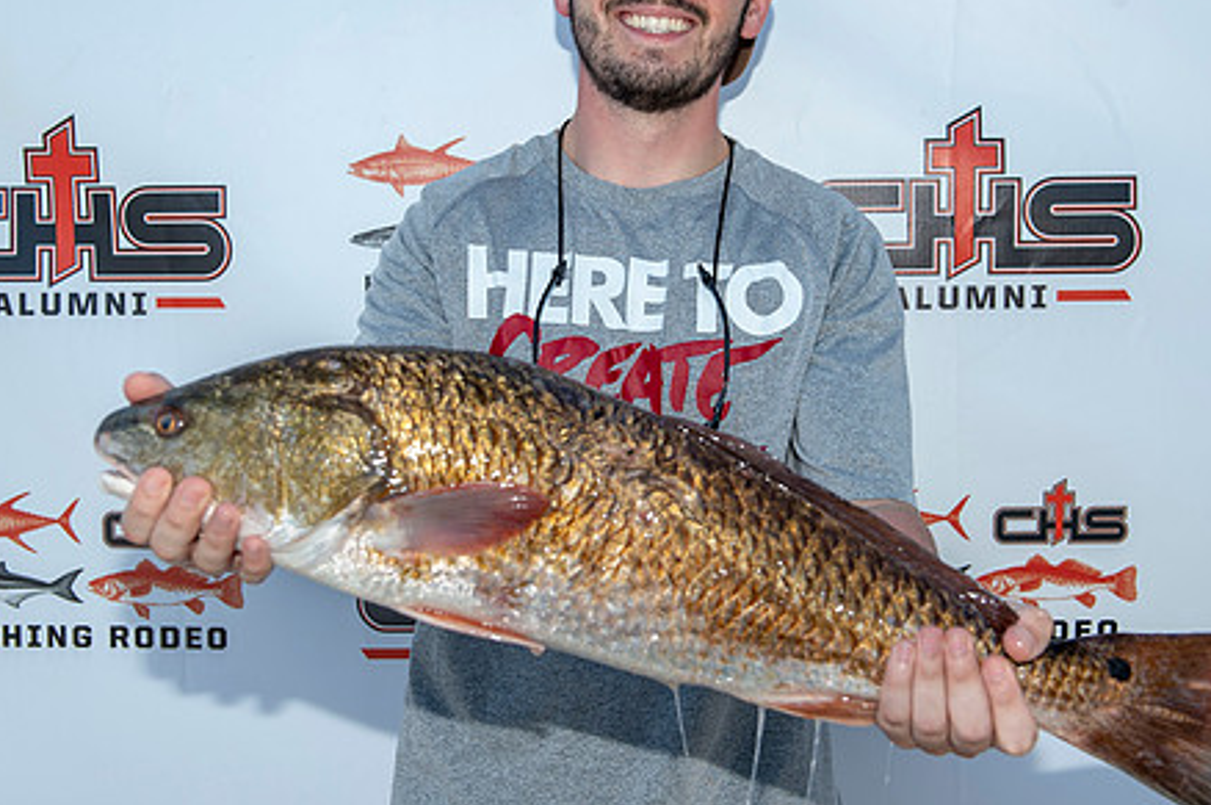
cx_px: 630
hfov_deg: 37.6
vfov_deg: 25.4
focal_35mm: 53
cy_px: 346
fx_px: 1781
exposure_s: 1/125
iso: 50
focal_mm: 40
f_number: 6.3
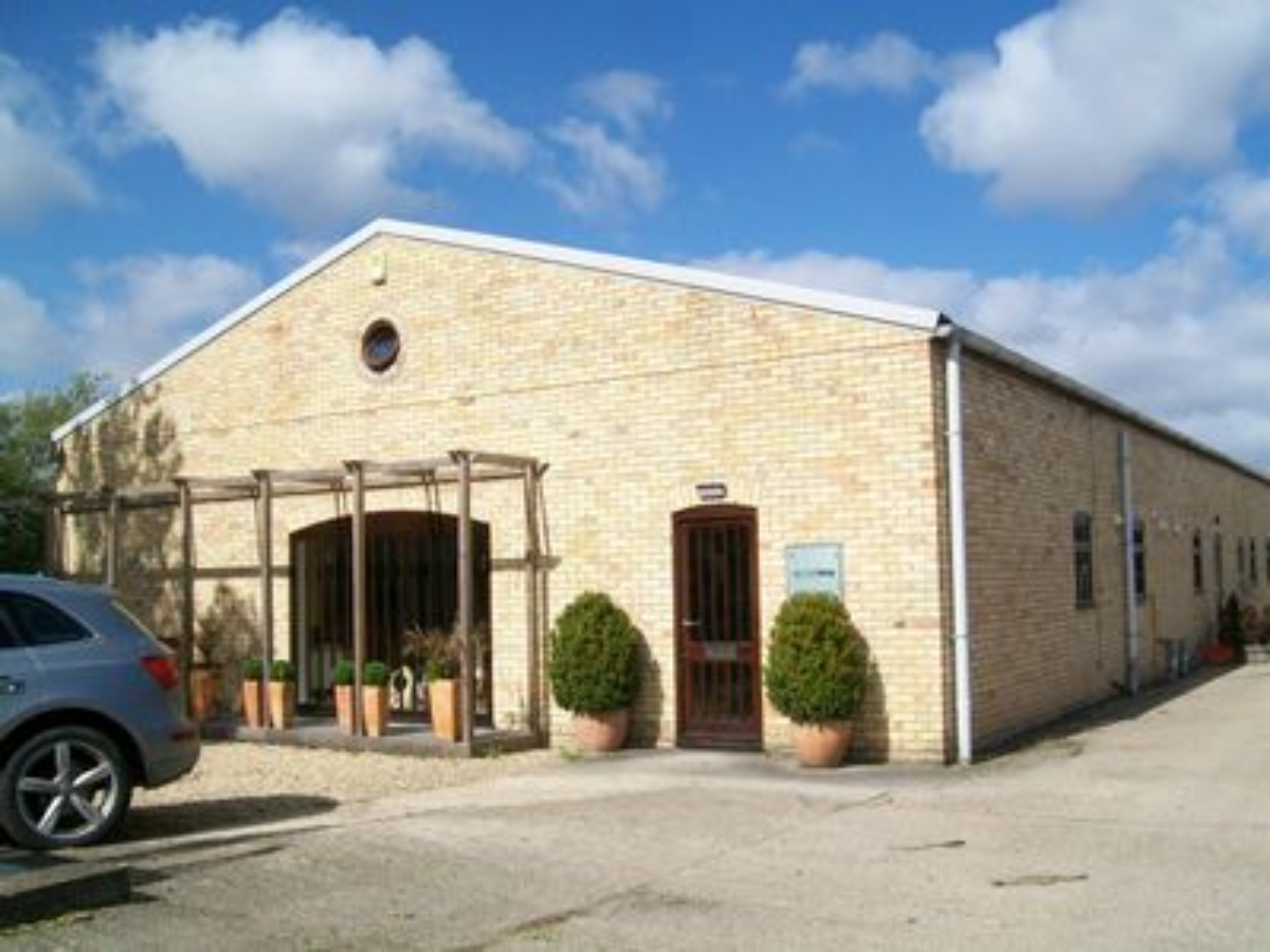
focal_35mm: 34
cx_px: 635
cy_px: 476
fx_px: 1247
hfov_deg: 54.0
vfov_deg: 41.8
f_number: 4.9
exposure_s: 1/640
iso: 64
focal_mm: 6.1
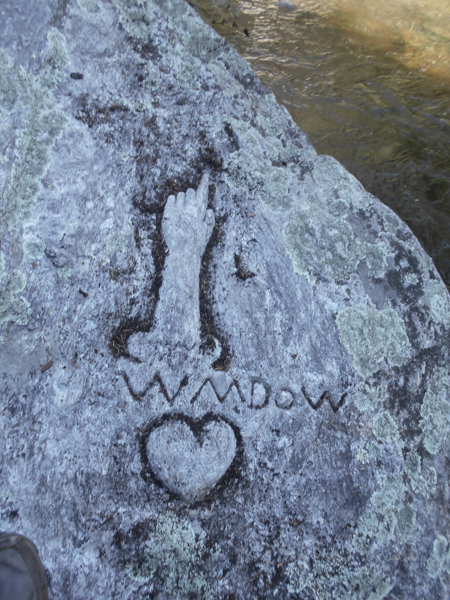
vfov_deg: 67.3
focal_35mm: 26
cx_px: 225
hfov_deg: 53.1
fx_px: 451
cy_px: 300
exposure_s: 1/30
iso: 80
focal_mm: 4.6
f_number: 3.2
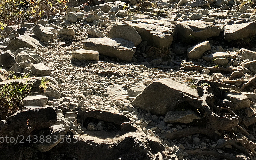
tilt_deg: +10.7
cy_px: -35
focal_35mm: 64
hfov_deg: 31.7
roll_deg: -4.6
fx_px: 447
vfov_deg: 19.1
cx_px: 170
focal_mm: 4.15
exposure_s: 1/746
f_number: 2.2
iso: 25
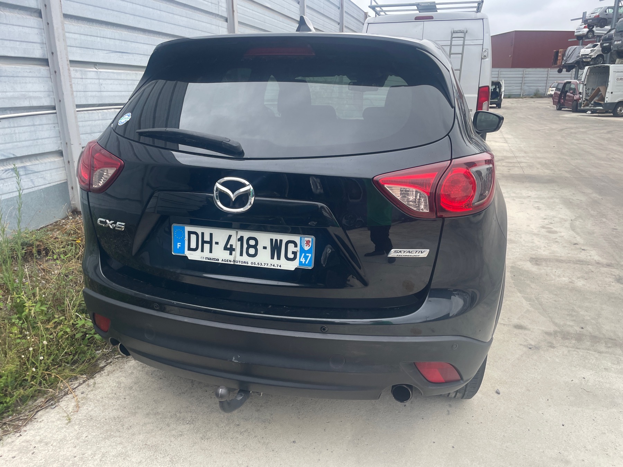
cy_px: 234
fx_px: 468
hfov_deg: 67.3
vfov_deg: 53.1
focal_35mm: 26
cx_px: 312
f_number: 1.6
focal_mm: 4.2
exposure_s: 1/121
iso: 64
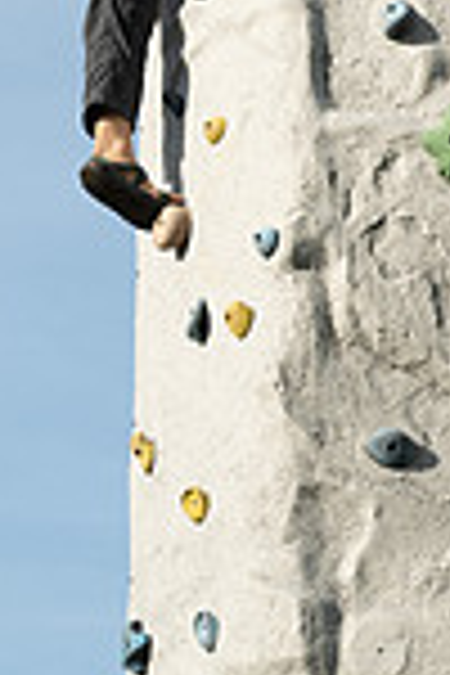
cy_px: -252
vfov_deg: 9.6
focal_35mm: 210
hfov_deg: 6.5
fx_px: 3937
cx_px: 117
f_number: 6.3
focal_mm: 70
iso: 100
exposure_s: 1/400
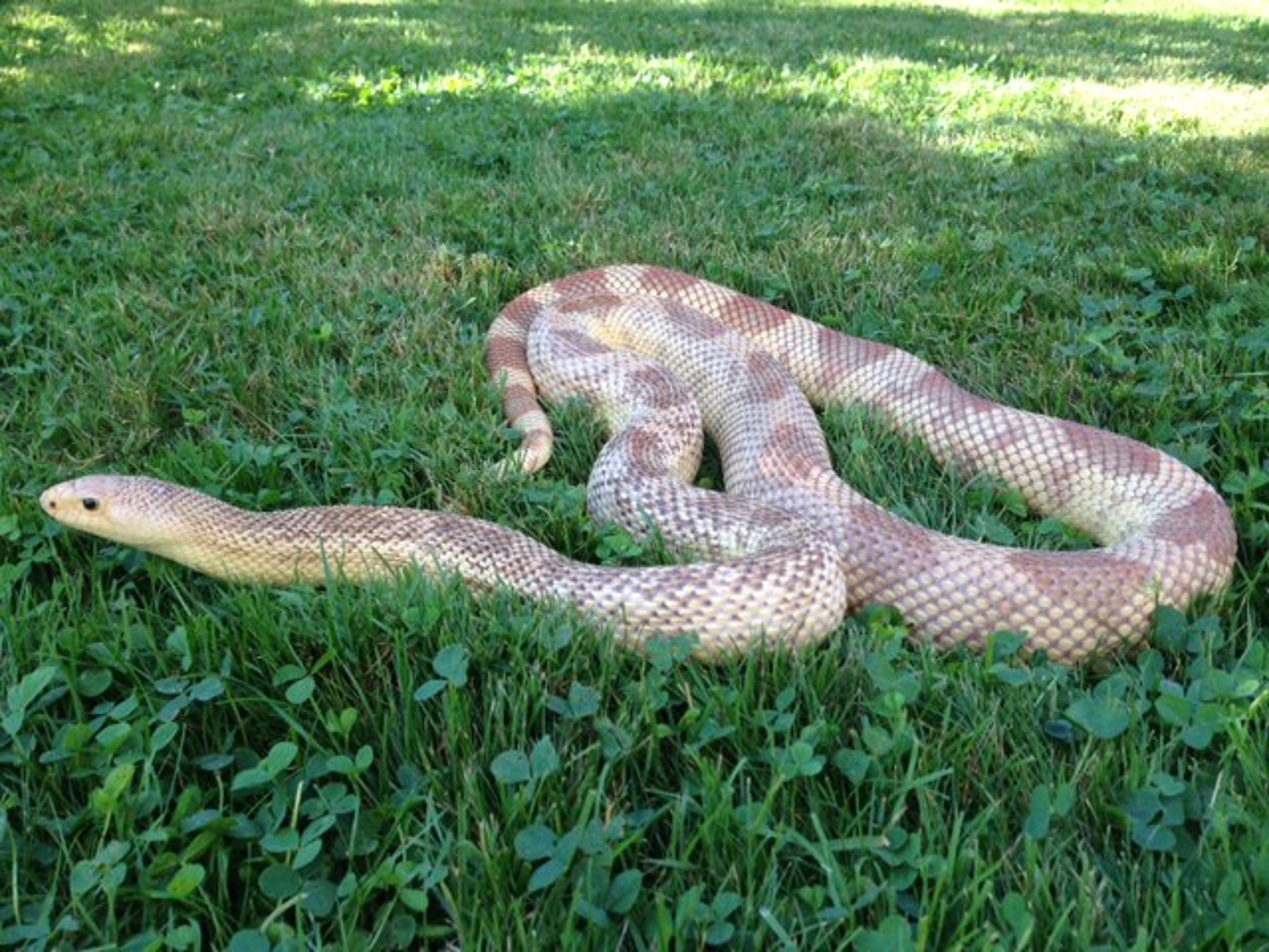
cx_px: 634
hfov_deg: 55.4
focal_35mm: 33
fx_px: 1210
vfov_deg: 42.9
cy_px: 476
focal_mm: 4.13
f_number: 2.4
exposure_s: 1/142
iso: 50
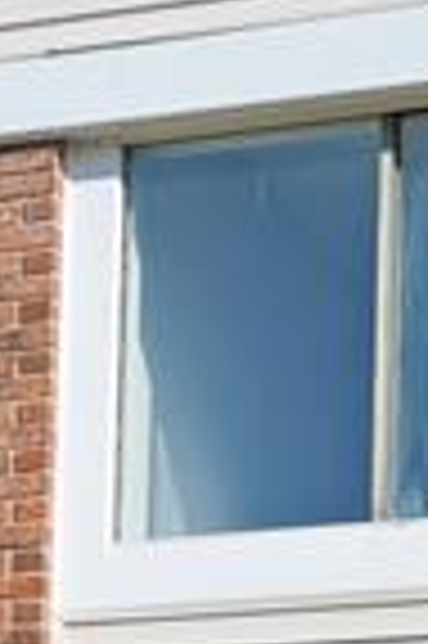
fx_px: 2878
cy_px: 1171
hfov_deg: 8.5
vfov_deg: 11.8
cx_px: 306
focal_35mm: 161
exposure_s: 1/320
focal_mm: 20
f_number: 9
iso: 100
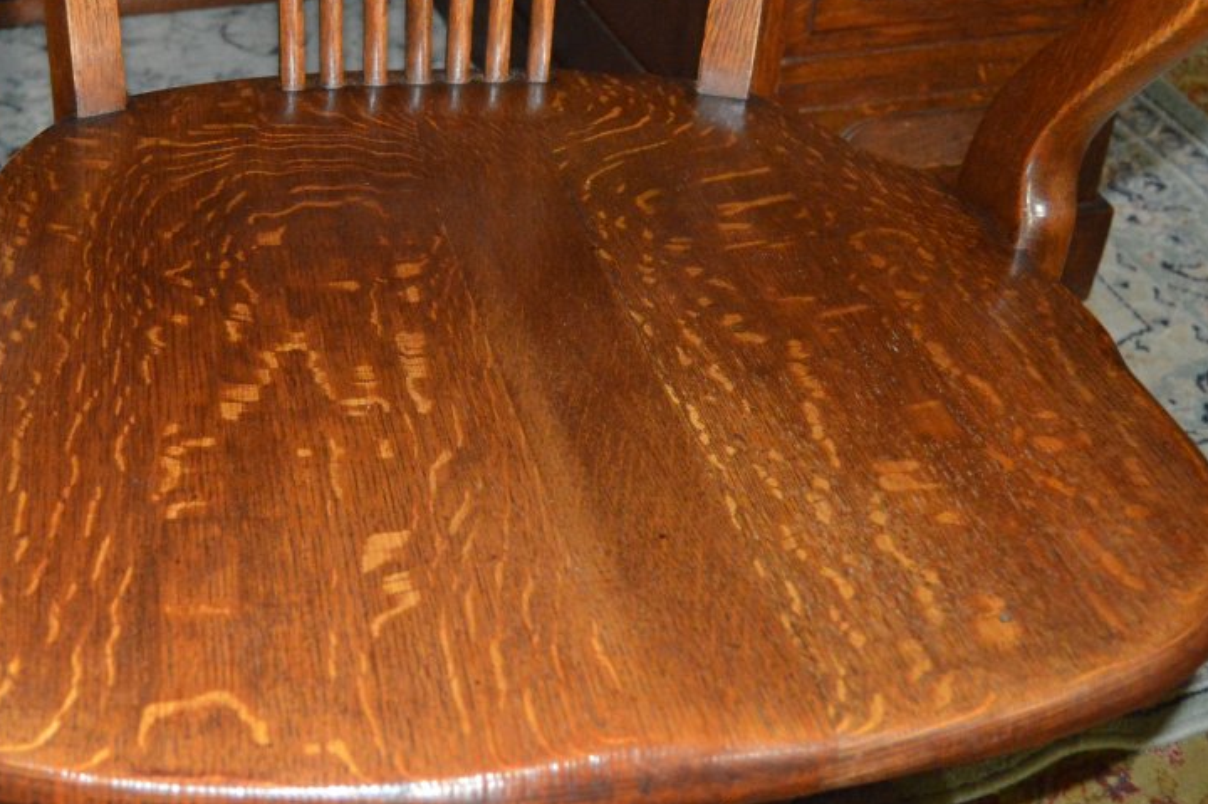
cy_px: 190
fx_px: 1677
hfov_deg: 39.0
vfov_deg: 26.6
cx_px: 369
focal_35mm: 50
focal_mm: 20
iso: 3200
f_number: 3.5
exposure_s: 1/60
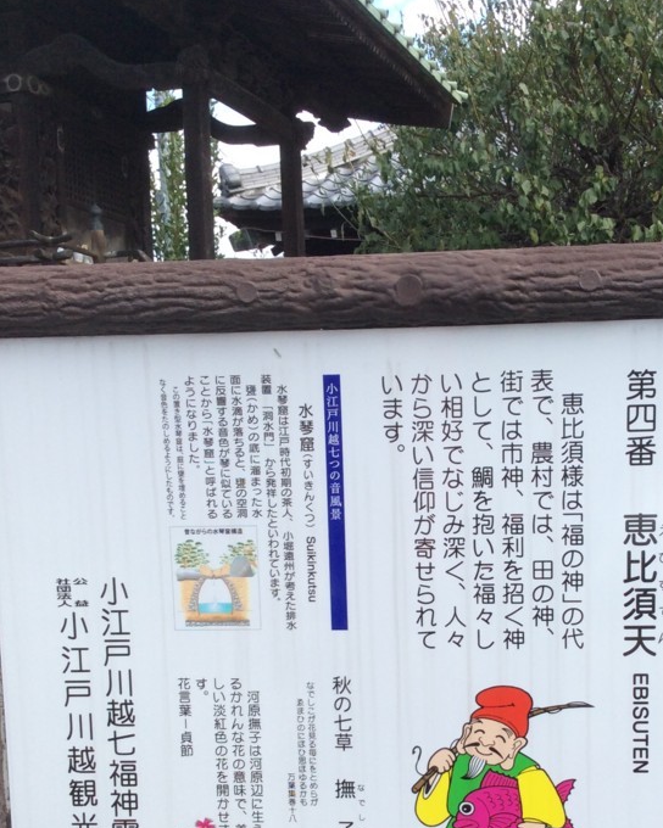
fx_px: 1153
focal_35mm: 47
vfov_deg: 38.7
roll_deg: +2.4
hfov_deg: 31.8
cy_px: 600
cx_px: 445
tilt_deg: -8.6
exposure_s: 1/506
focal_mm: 3.3
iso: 32
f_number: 2.4
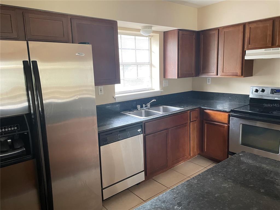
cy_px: 105
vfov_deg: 53.1
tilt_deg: -8.9
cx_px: 140
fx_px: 210
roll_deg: +1.8
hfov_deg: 67.3
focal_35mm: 26
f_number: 1.6
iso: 200
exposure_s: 1/60
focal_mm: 4.2
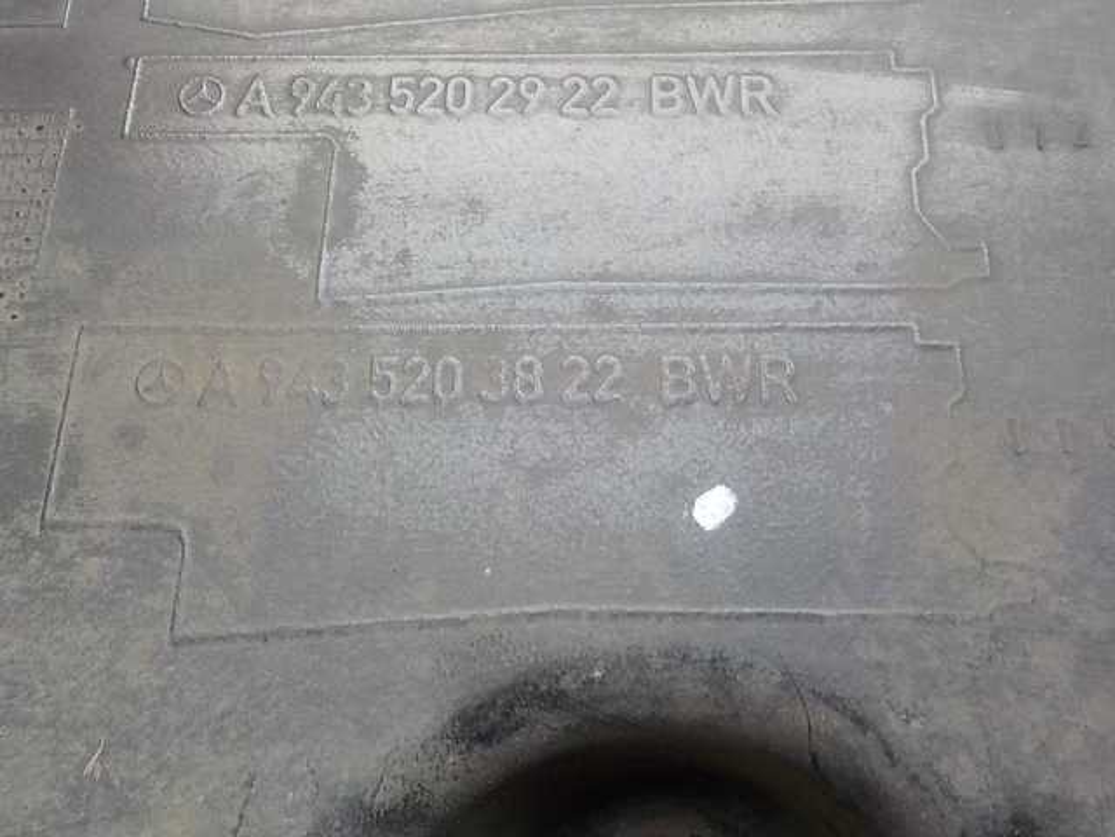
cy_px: 418
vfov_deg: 46.8
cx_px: 558
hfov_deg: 60.0
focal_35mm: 30
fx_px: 966
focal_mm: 4.1
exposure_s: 1/40
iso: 125
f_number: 3.3
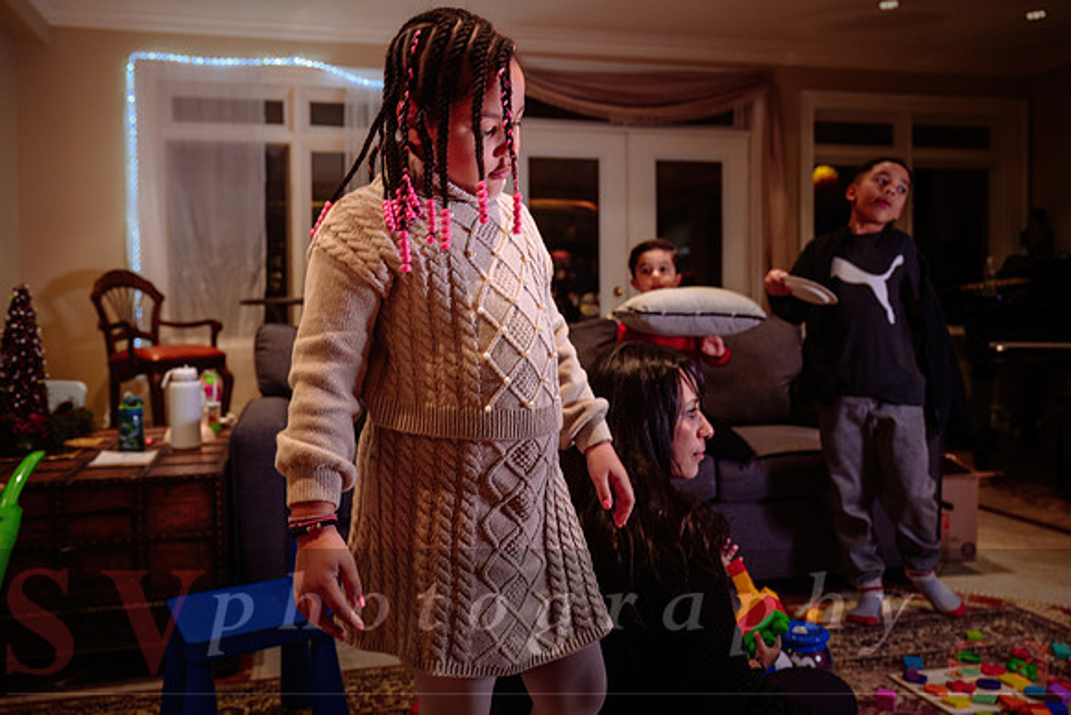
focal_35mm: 30
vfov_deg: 43.1
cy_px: 333
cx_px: 499
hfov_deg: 61.2
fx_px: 905
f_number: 4
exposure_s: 1/50
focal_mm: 28.5
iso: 500
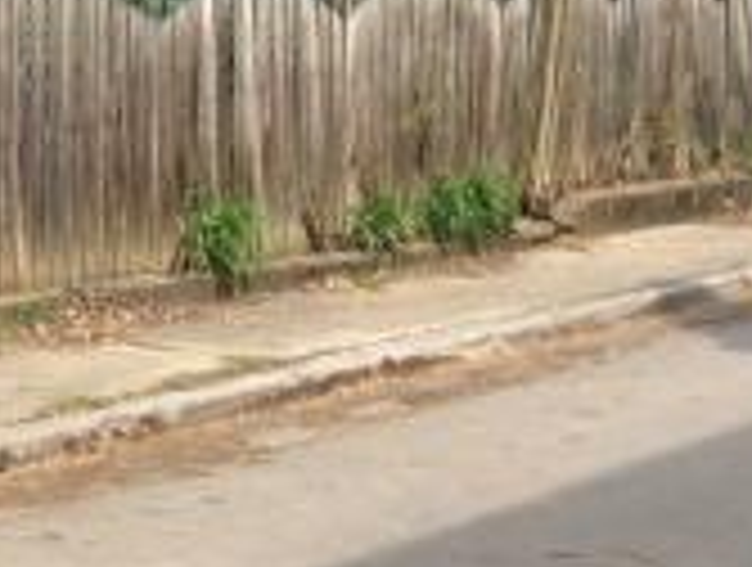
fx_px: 2417
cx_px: -405
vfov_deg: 12.9
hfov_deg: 16.1
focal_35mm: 111
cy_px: -207
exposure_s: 1/622
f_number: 2.4
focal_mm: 3.3
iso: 32
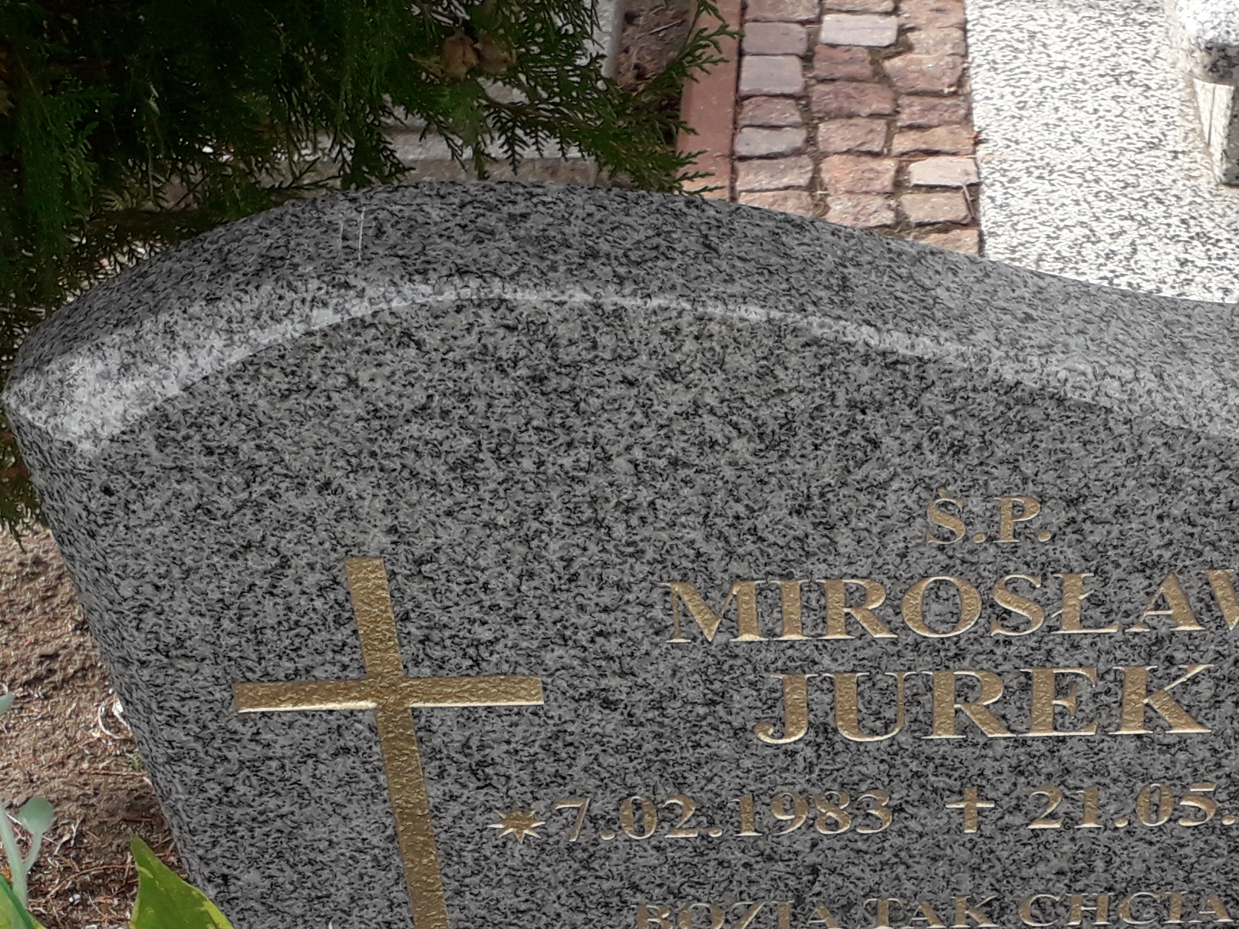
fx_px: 2470
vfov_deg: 21.2
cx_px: 895
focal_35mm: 69
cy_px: 671
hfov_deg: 27.9
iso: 40
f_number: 1.9
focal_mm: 3.6
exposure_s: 1/799
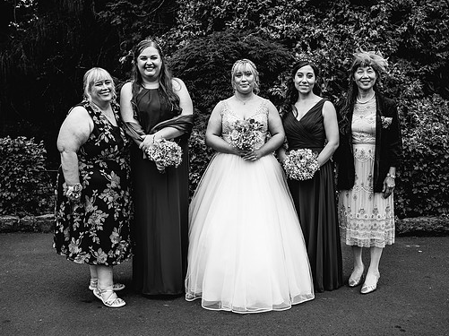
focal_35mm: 39
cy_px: 170
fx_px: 506
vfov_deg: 36.8
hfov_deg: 47.9
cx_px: 217
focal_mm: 35
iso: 100
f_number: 4
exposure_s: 1/500
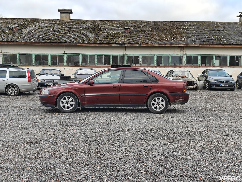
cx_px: 121
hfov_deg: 38.2
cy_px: 91
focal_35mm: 50
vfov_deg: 29.1
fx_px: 350
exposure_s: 1/231
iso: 50
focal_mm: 6.57
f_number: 1.68
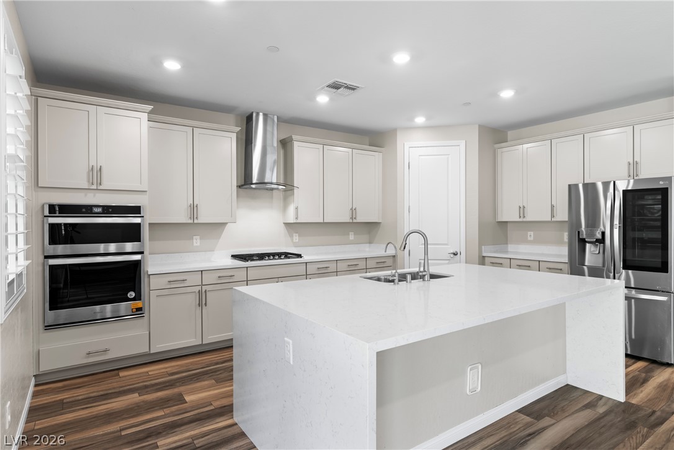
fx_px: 374
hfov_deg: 84.0
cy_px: 225
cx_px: 337
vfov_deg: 61.9
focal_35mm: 20
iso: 400
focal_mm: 20
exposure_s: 1/6
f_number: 8
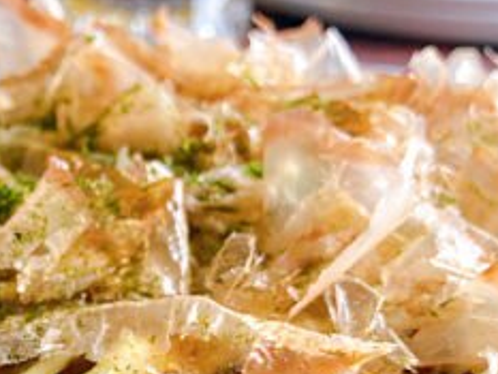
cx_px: 36
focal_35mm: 72
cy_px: 389
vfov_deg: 19.7
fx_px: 1036
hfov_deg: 26.0
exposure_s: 1/50
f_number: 1.8
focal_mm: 3.99
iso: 125
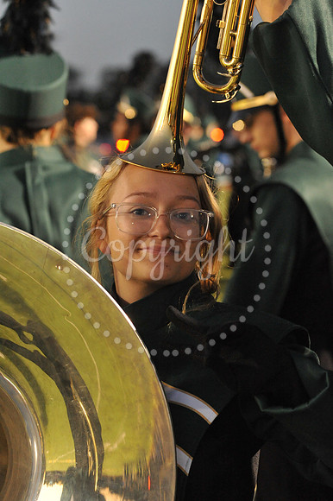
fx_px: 1111
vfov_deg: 25.4
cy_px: 250
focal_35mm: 80
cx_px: 166
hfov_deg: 17.0
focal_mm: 80
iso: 5000
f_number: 5.6
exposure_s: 1/125
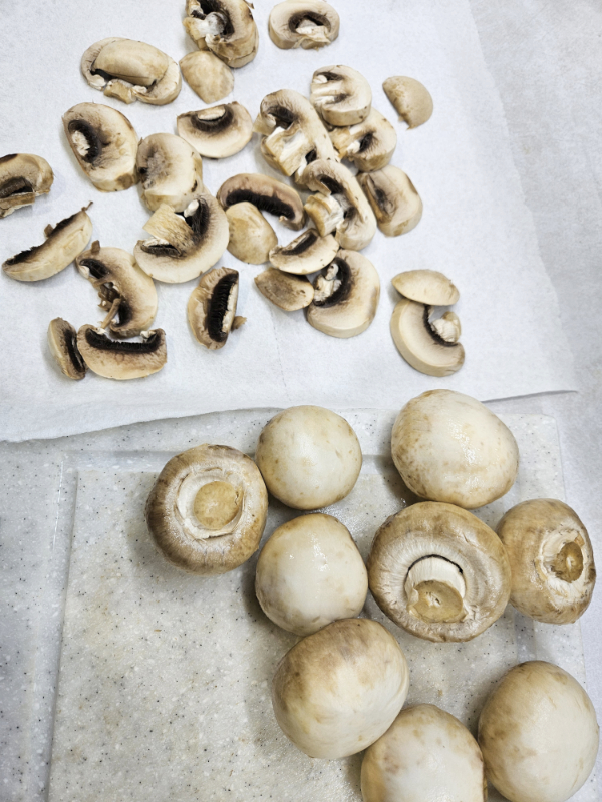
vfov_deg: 73.9
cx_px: 301
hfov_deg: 58.9
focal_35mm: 23
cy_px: 401
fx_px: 533
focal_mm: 5.4
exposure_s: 1/120
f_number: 1.8
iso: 80
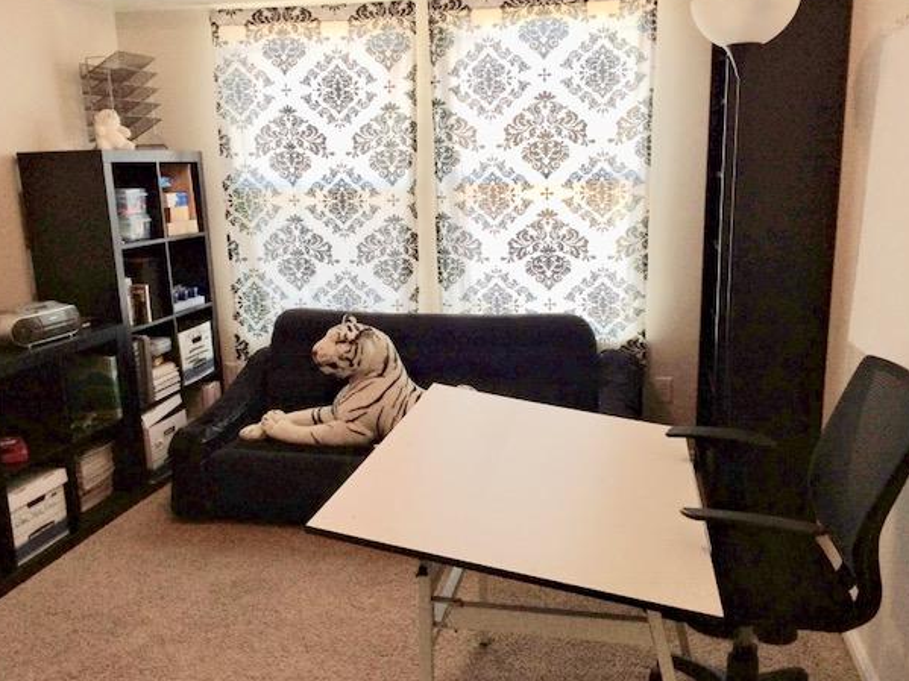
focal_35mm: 31
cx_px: 443
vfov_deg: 45.4
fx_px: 814
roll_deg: +2.8
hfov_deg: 58.4
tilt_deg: -13.7
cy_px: 341
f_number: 2.2
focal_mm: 4.15
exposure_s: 1/30
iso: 40
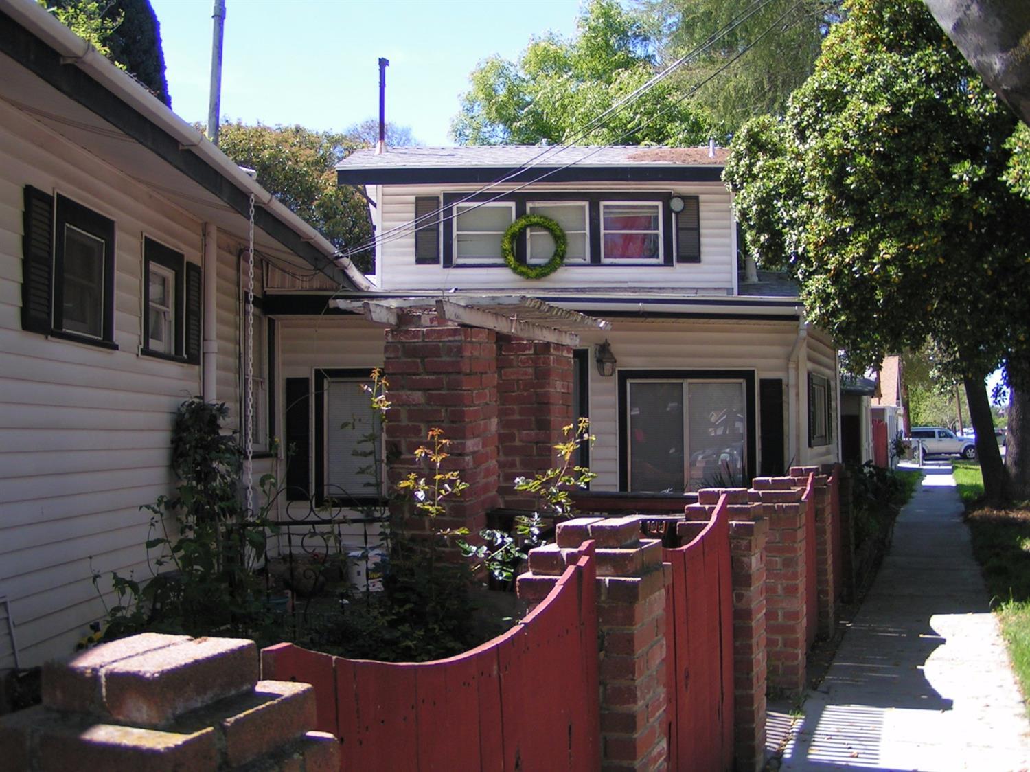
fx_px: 1130
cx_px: 515
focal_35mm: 38
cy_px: 386
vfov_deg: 37.7
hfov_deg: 49.0
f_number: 2.8
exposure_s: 1/400
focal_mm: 5.8
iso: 50
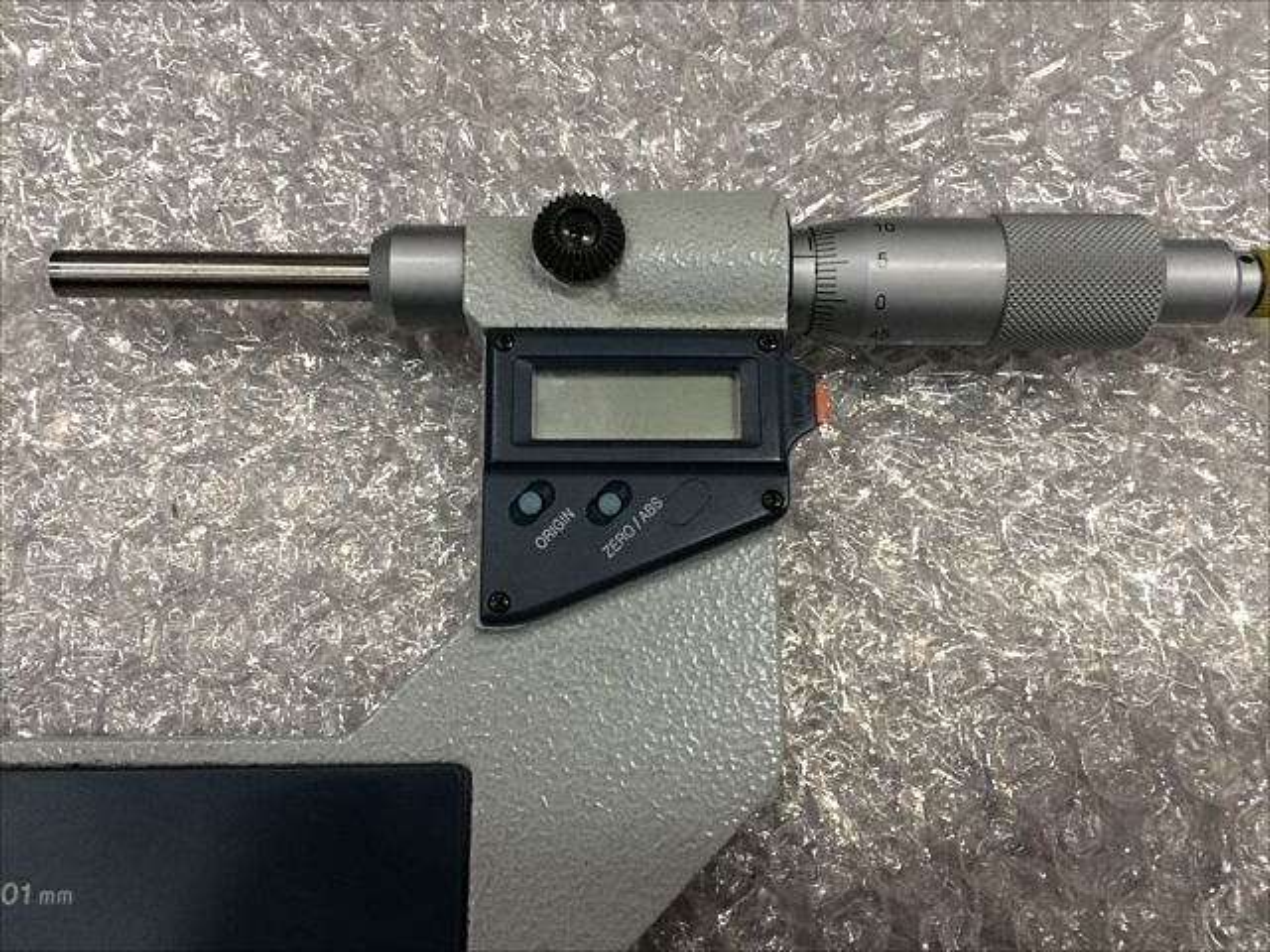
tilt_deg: -74.0
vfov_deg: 48.2
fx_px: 1064
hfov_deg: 61.7
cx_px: 635
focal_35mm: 29
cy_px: 476
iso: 100
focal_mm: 4.15
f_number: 2.2
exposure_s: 1/30
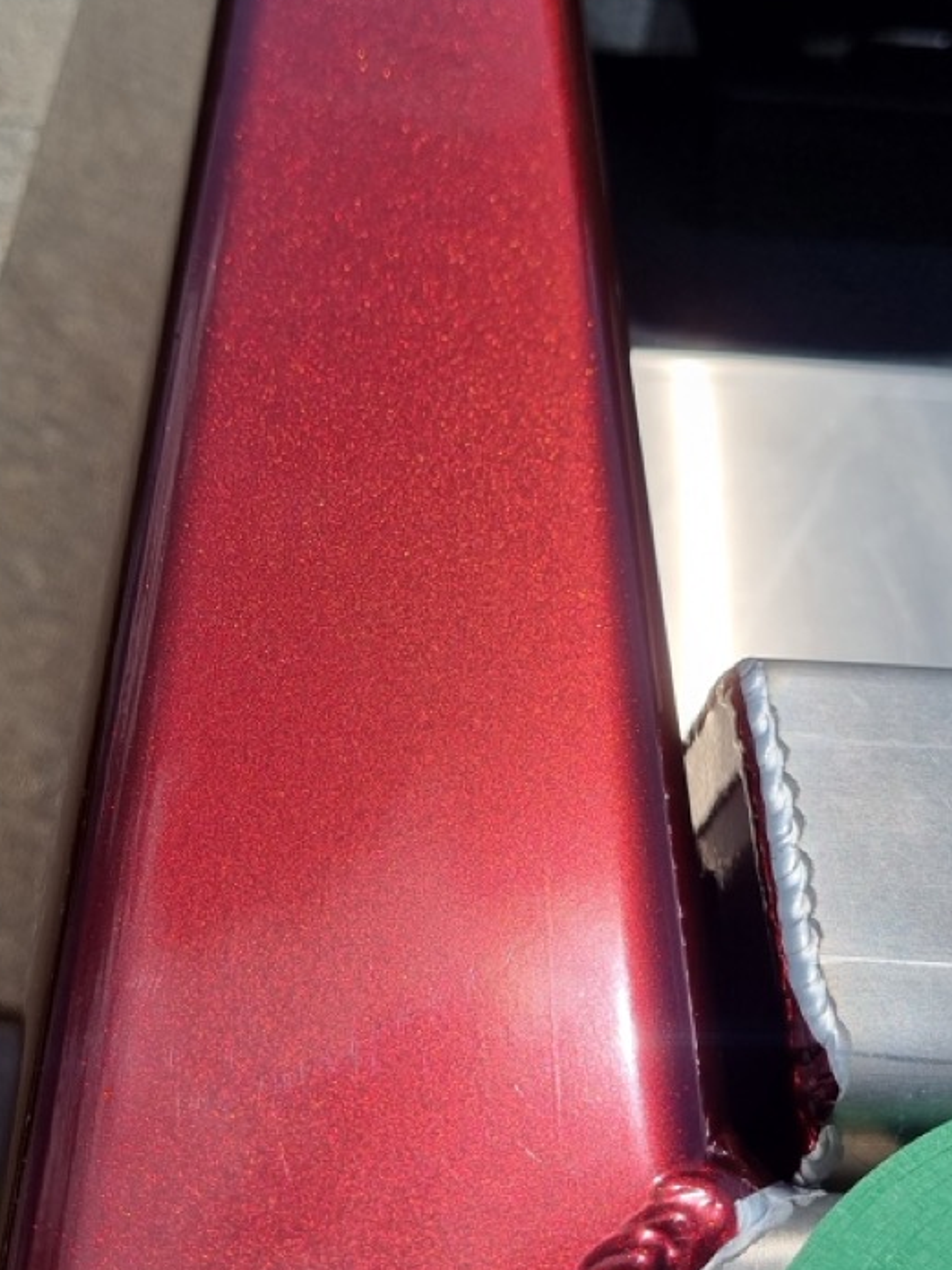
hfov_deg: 30.1
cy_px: 618
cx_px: 353
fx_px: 1760
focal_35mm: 48
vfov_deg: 39.6
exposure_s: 1/11008
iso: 50
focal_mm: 5.4
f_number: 1.8
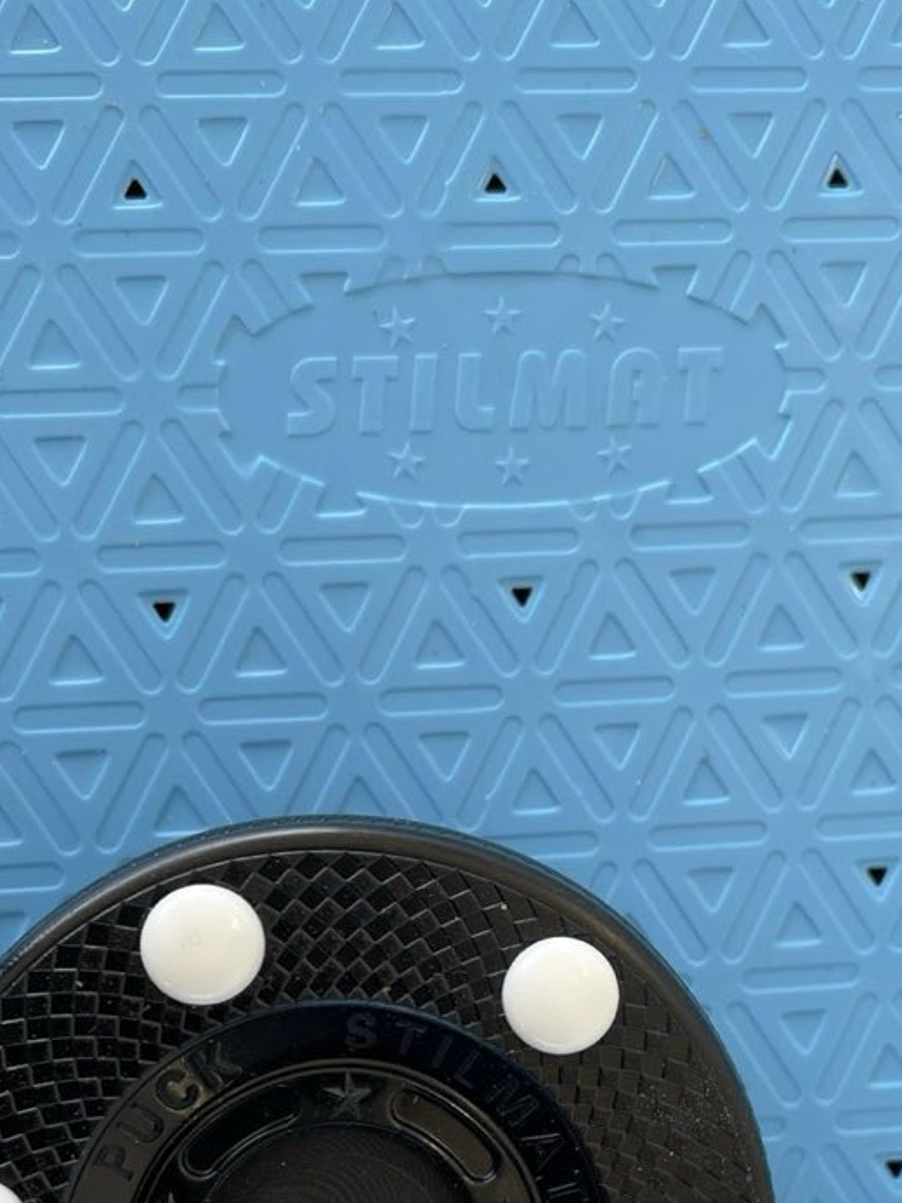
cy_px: 884
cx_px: 527
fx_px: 1563
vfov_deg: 41.0
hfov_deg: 32.1
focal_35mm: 45
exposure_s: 1/190
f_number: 1.6
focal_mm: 4.2
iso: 32
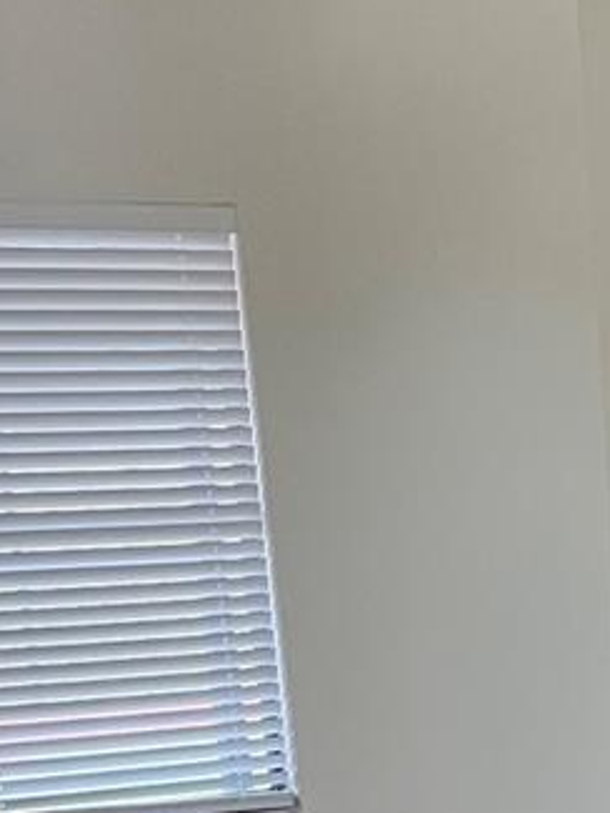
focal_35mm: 96
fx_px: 2254
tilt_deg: -19.8
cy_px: 1191
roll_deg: +2.8
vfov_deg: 18.3
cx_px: 902
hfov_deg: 14.4
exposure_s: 1/60
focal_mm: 5.1
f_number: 1.6
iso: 200
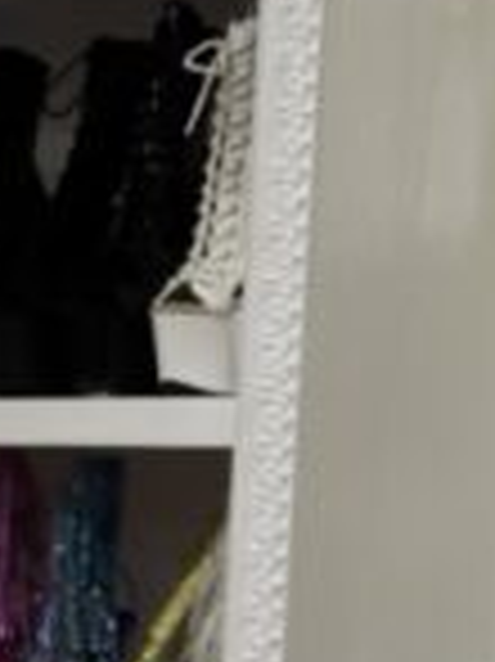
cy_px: 635
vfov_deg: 18.2
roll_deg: +0.8
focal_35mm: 106
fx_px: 2024
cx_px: -500
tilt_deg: -5.0
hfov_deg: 12.3
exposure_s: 1/60
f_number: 1.5
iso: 80
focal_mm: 5.7
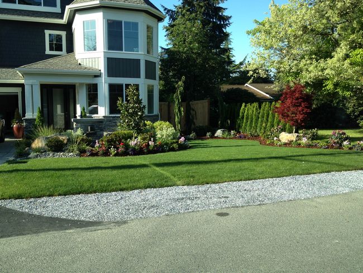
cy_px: 136
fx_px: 367
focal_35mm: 35
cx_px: 182
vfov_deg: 40.7
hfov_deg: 52.6
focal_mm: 4.28
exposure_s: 1/456
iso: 64
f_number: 2.4
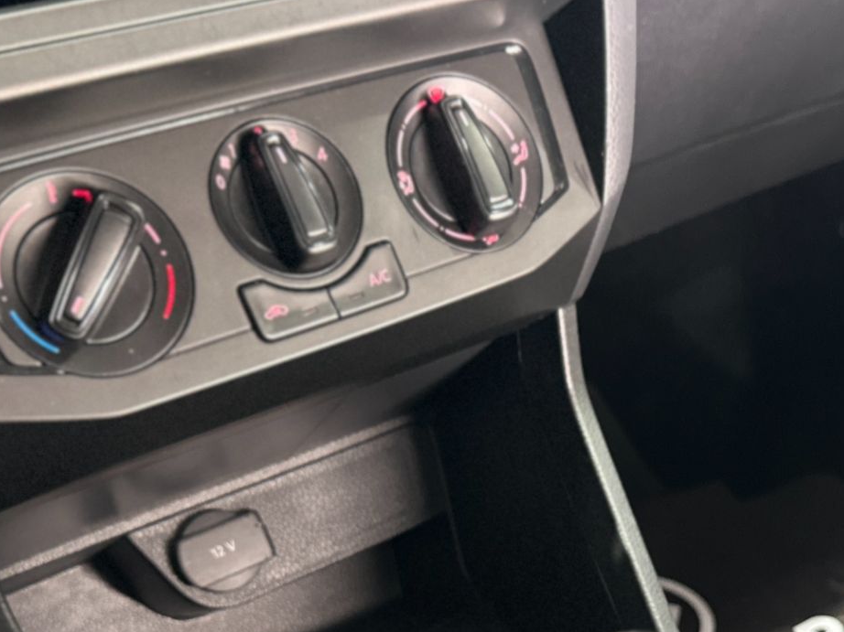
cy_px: 582
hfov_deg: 37.7
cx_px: 577
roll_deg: +2.1
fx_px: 1219
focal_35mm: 50
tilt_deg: -35.1
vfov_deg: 27.9
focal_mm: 6.86
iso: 1000
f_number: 1.78
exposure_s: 1/39
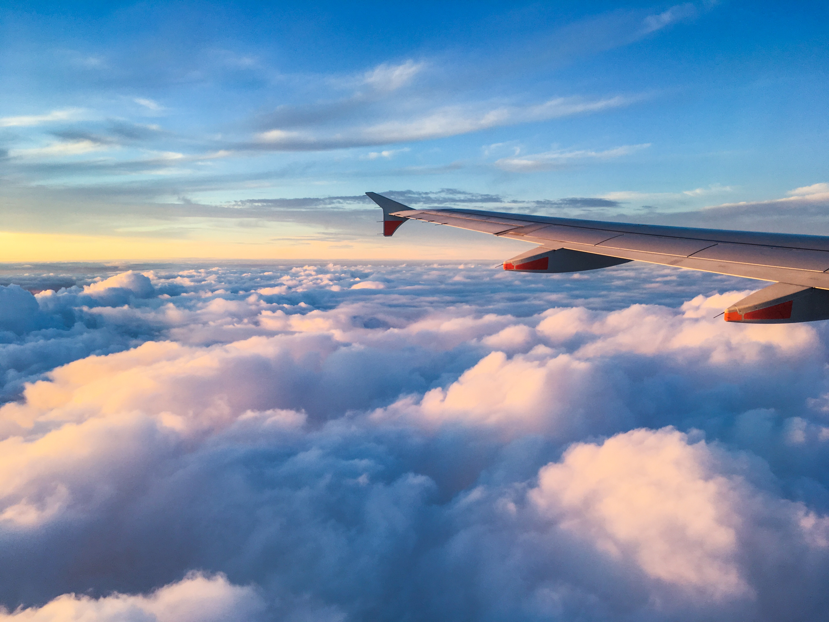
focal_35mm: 29
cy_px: 311
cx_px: 414
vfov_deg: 48.2
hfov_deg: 61.7
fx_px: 695
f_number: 2.2
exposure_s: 1/163
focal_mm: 4.15
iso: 25
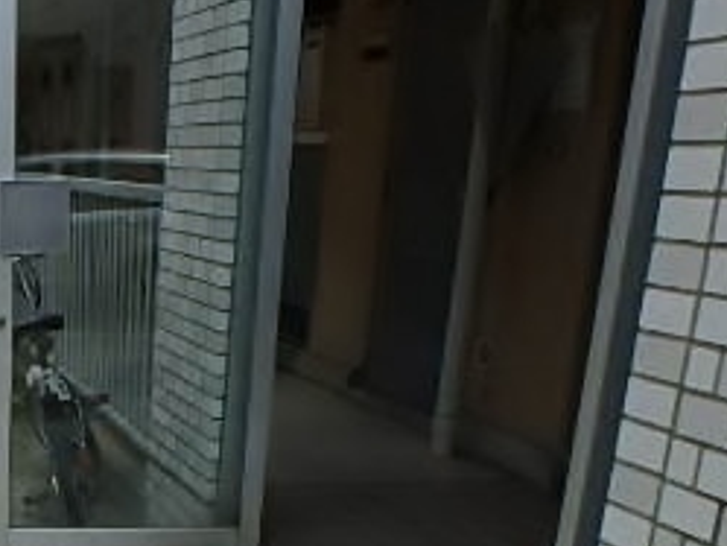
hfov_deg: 30.3
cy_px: 543
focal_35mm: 54
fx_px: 1135
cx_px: -143
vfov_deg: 25.7
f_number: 3.5
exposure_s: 1/800
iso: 125
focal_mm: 3.7
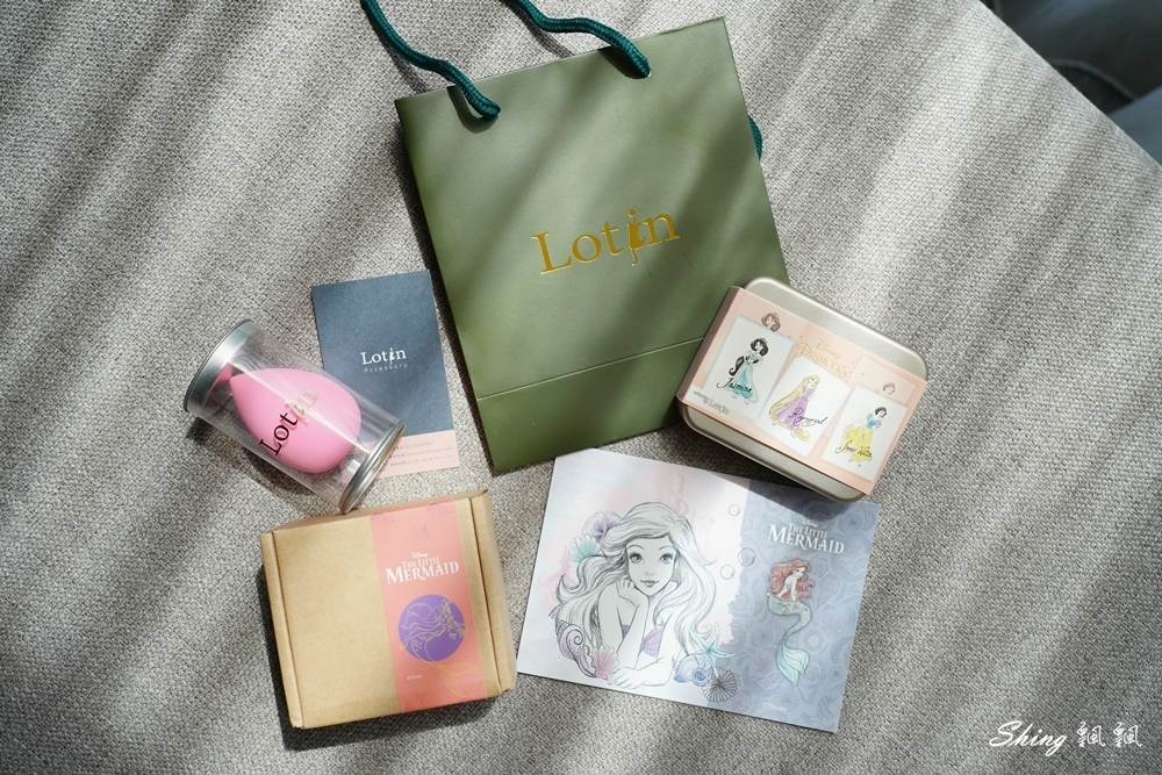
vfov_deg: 33.4
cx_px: 581
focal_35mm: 40
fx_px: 1291
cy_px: 388
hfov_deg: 48.5
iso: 100
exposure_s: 1/200
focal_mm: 40
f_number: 5.6
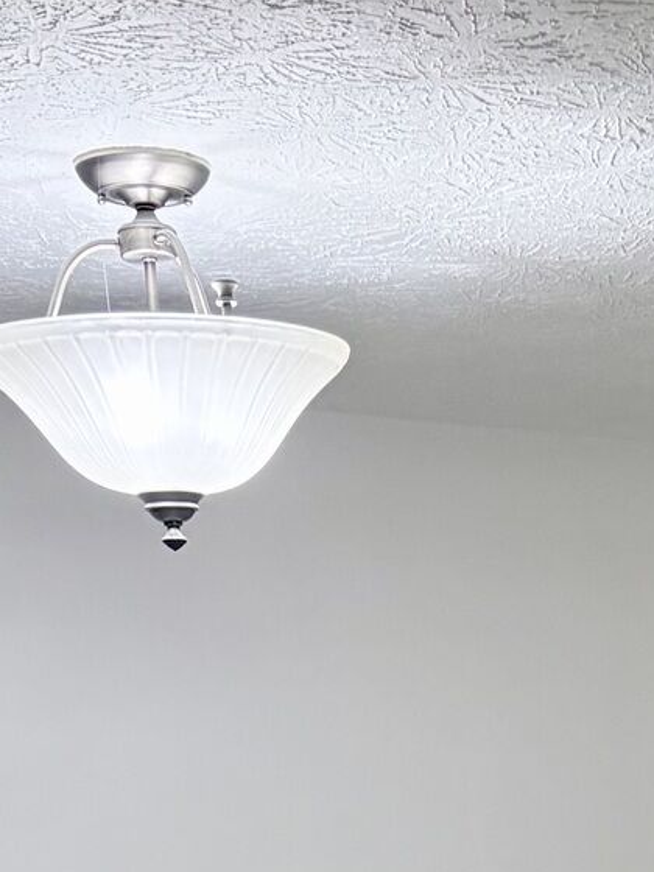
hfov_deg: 13.6
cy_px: 1713
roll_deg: +0.7
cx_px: 698
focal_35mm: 107
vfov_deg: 15.1
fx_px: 2695
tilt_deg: -15.3
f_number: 1.6
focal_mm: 5.96
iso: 125
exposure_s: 1/122
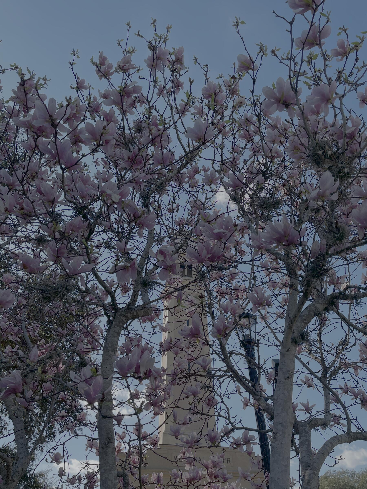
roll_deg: +1.0
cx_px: 184
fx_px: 368
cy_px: 244
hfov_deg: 53.1
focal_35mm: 26
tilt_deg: +43.8
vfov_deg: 67.3
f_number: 1.6
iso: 32
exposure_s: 1/1770
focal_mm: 4.2
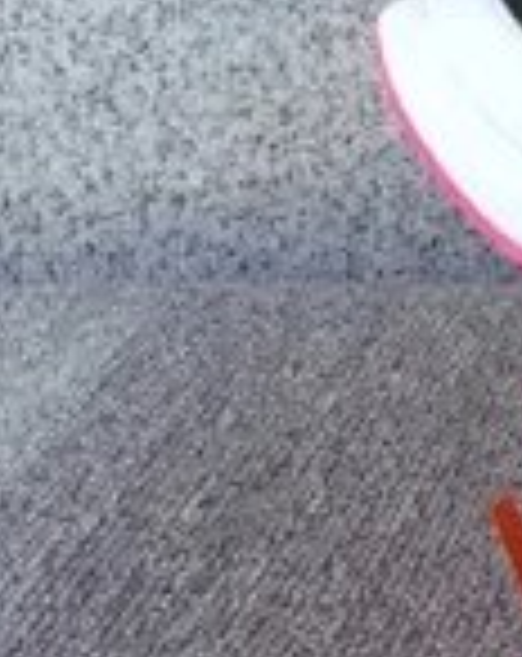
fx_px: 2579
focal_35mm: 133
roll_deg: -0.7
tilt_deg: -16.8
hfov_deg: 10.0
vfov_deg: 14.3
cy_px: 18
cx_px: 1282
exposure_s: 1/105
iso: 25
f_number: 2.4
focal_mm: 3.3
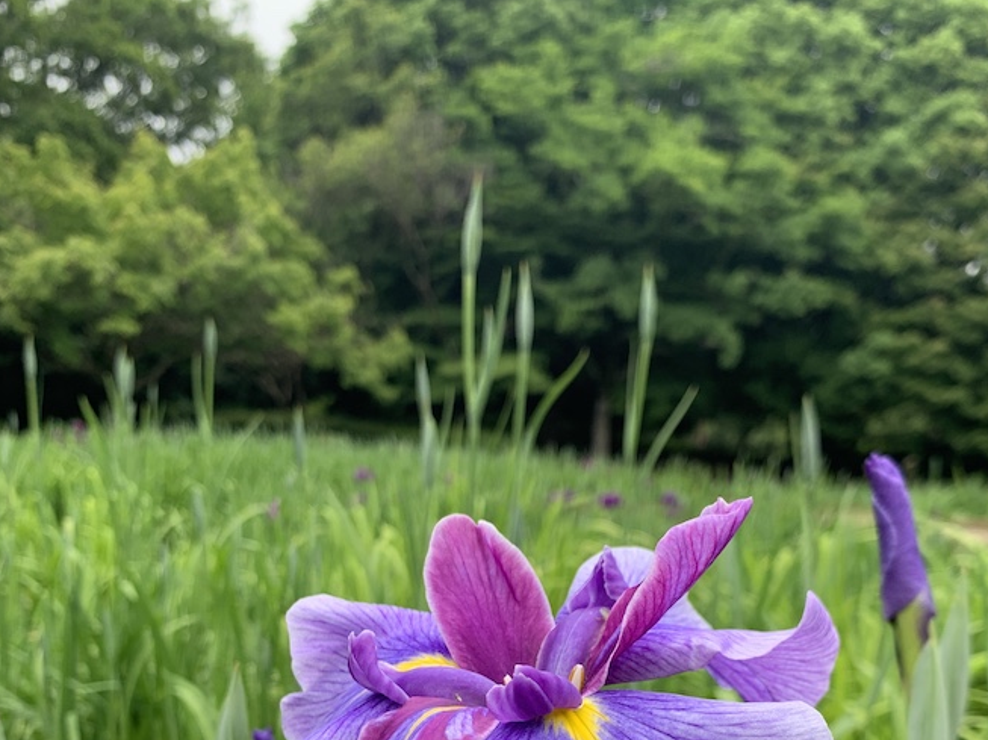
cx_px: 537
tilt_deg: -9.7
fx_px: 1113
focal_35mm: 39
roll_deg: -3.4
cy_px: 686
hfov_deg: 47.8
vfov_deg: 34.4
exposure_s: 1/502
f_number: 1.8
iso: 25
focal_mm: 4.25
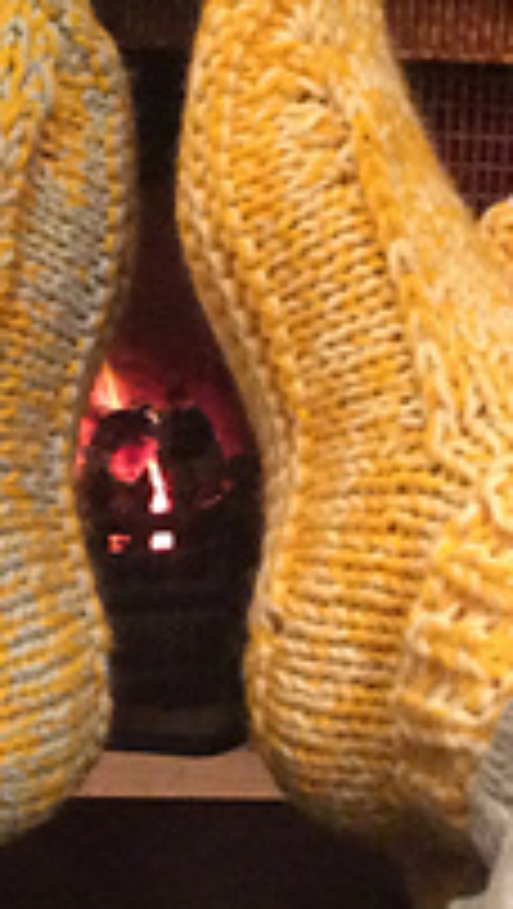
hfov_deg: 14.1
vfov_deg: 24.7
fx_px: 2075
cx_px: 202
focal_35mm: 86
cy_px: 484
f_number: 2.4
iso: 500
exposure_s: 1/17
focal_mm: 3.3
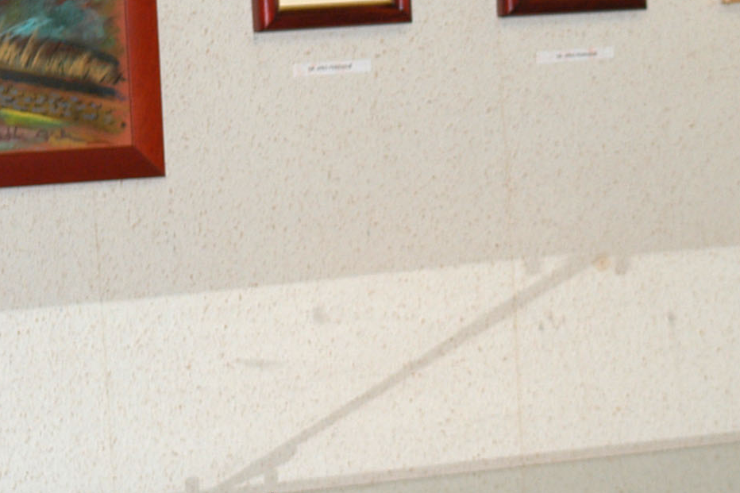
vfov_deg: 8.1
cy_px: 242
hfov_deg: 11.9
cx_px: 841
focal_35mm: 170
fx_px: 3494
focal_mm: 44
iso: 200
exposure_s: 1/160
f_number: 2.8
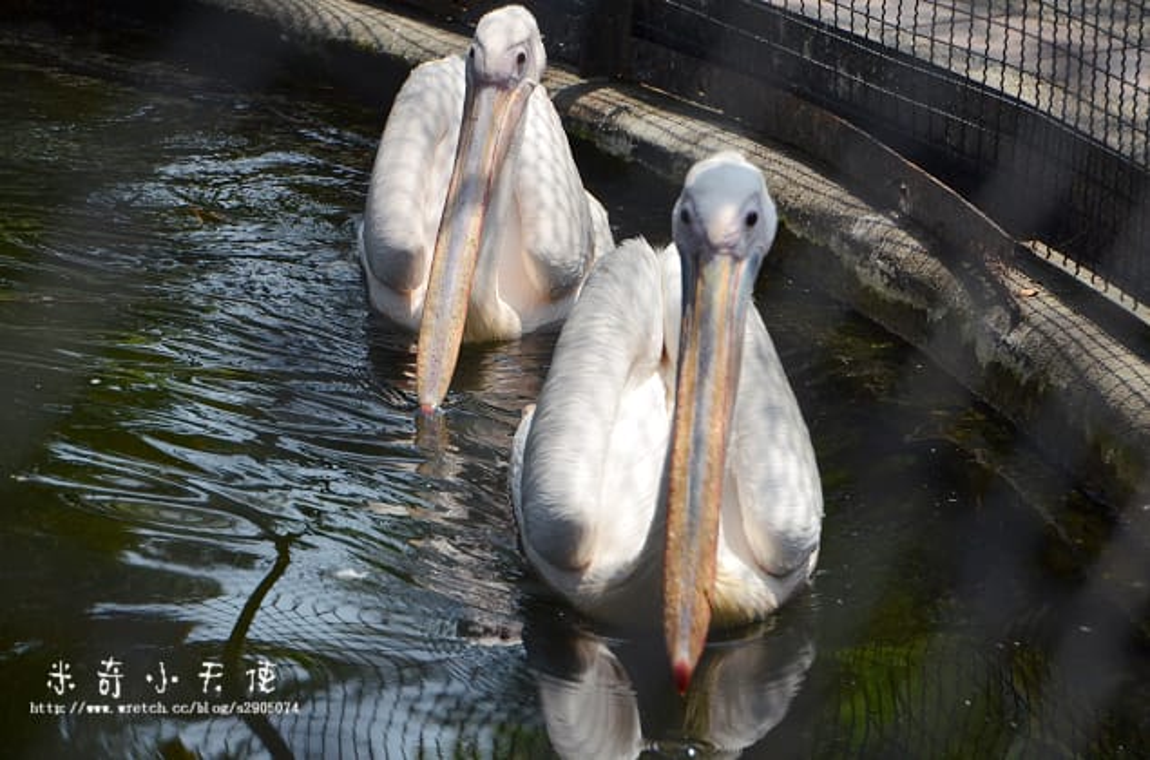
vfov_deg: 10.7
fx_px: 4063
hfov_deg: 16.1
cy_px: 380
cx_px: 575
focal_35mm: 128
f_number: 5.3
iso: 800
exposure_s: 1/3200
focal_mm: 85
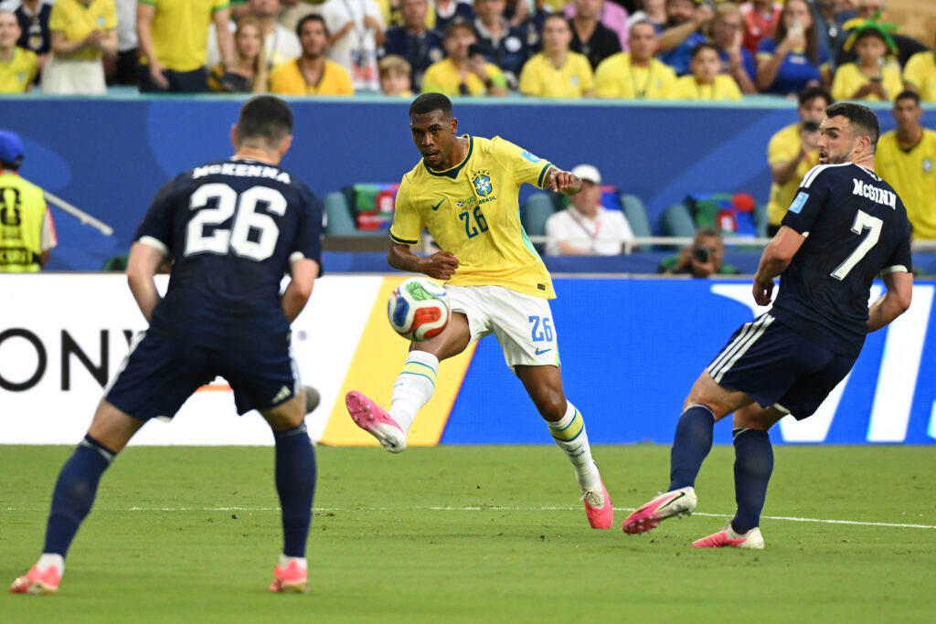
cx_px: 468
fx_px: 7281
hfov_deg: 7.4
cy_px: 312
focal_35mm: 280
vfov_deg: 4.9
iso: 2500
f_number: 3.5
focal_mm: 280
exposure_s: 1/2000
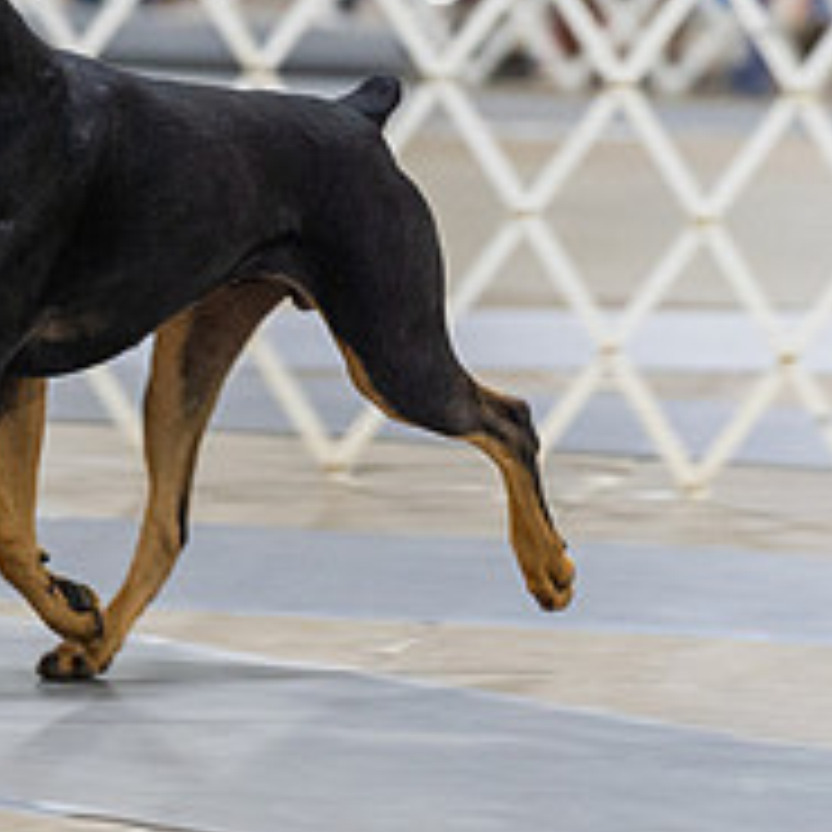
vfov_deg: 4.4
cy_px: 117
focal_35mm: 400
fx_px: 10877
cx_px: -88
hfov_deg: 4.4
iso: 2000
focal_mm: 129
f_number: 2.8
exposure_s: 1/160
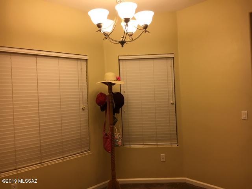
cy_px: 94
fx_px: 211
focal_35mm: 29
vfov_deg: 48.2
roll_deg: +2.5
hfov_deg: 61.7
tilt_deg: -0.8
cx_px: 126
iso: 50
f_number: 2.2
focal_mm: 4.15
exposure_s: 1/30
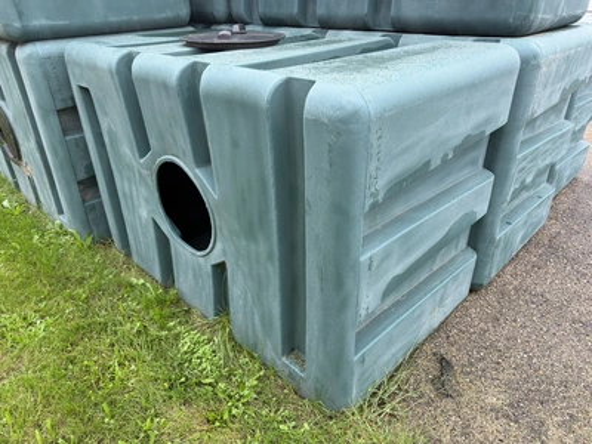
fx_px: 410
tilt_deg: -30.0
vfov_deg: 56.8
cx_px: 296
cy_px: 222
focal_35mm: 24
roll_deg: +0.7
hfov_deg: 71.6
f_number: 1.78
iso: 50
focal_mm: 6.76
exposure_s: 1/143
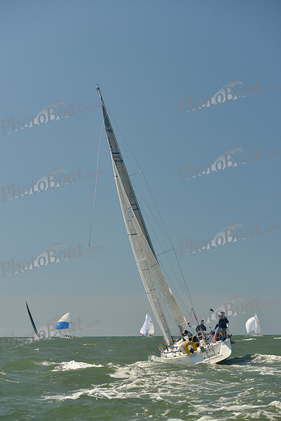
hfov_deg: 19.5
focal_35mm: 70
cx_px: 140
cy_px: 210
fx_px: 819
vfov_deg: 28.8
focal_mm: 70
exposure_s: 1/1000
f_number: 6.3
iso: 280
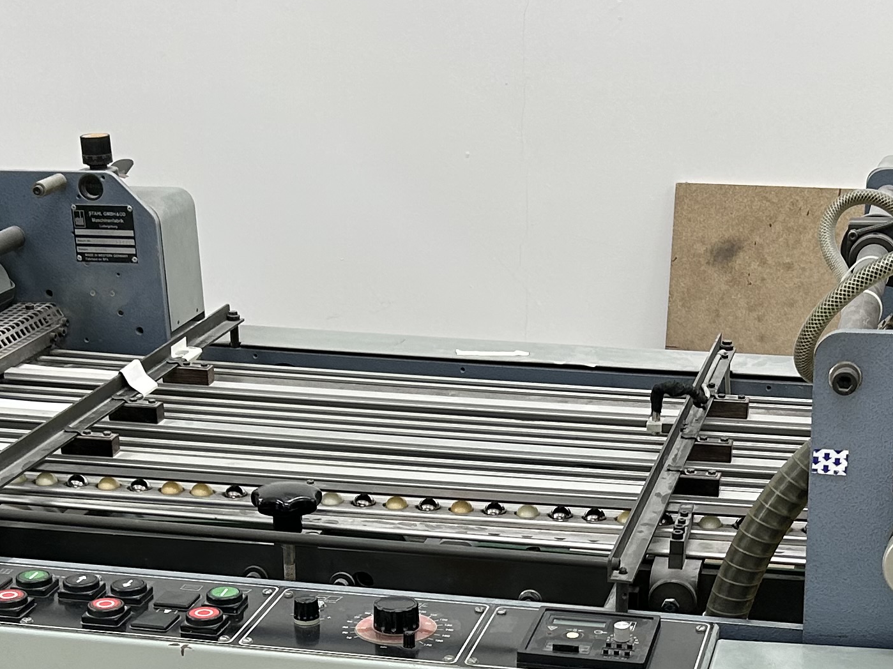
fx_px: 1934
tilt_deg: -22.0
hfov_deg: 26.0
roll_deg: +0.3
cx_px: 490
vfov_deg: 19.2
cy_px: 619
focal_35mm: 75
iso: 64
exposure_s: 1/100
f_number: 1.5
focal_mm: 5.7
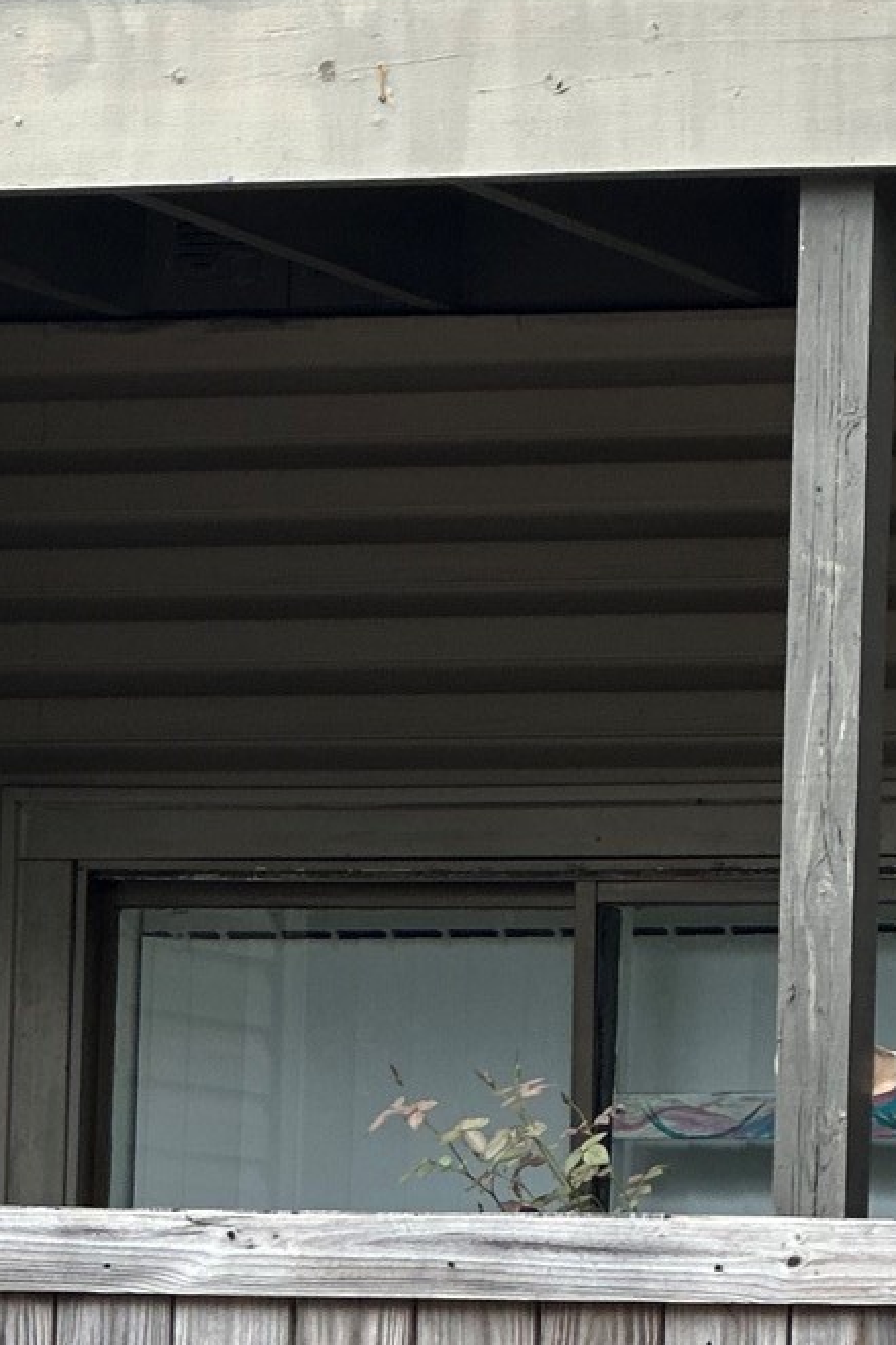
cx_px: 435
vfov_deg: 8.3
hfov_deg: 5.5
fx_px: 9300
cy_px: 276
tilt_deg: +10.5
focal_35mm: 249
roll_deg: -2.1
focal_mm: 9
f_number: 2.8
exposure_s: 1/121
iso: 20
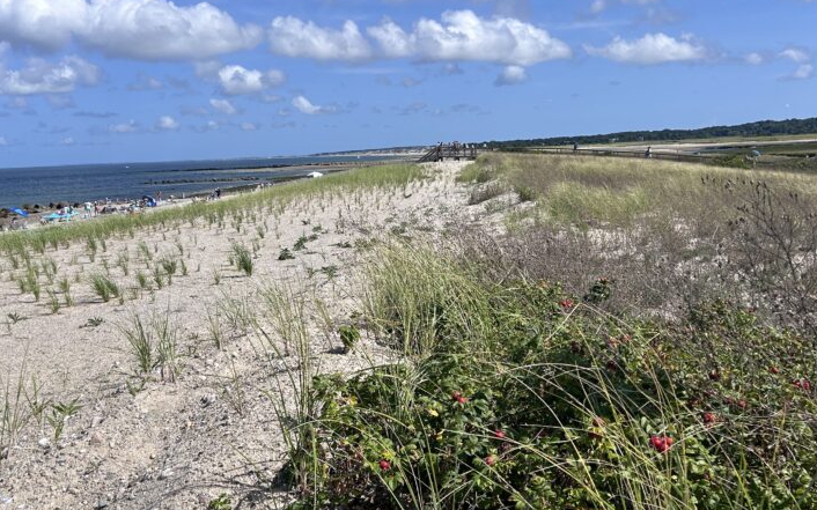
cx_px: 330
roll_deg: +2.6
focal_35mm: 40
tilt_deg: -7.1
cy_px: 261
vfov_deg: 32.0
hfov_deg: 49.0
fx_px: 890
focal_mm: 5.7
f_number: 1.5
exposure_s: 1/5587
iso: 50
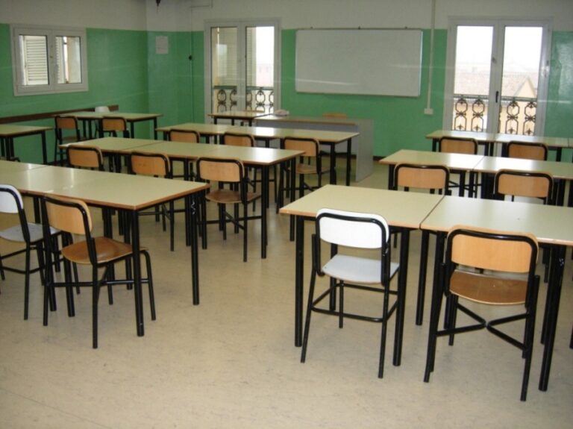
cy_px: 214
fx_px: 596
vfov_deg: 39.6
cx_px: 286
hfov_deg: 51.4
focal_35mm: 36
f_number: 2.7
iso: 200
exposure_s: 1/181
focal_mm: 7.5
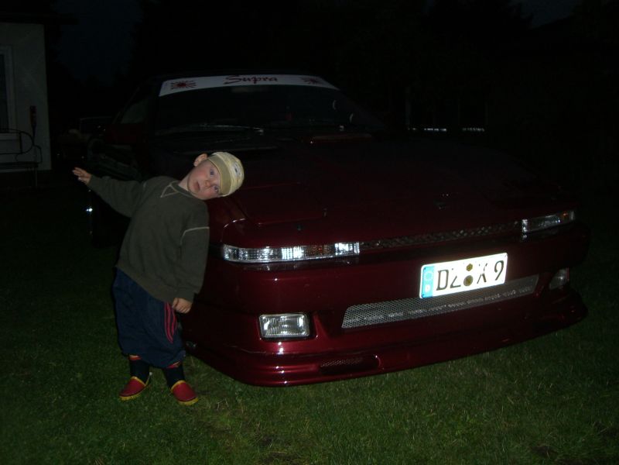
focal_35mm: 38
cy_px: 232
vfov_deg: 37.7
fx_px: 680
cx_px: 310
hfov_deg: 49.0
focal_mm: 6.2
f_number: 2.7
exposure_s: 1/60
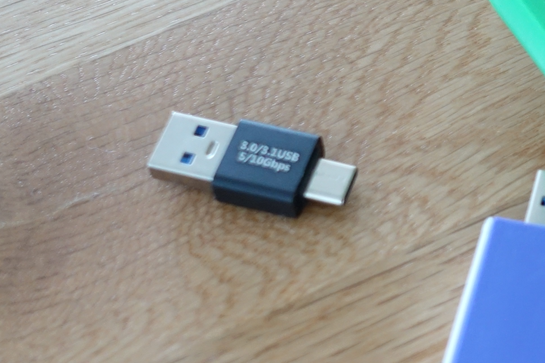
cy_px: 150
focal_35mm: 119
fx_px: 1802
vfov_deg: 11.5
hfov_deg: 16.6
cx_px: 608
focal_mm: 15.31
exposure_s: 1/20
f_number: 2.8
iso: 800
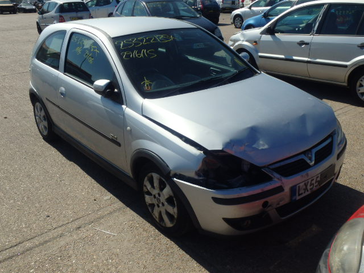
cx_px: 182
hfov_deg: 54.0
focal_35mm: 34
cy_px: 136
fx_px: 358
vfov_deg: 41.8
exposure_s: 1/250
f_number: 13
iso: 200
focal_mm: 6.1
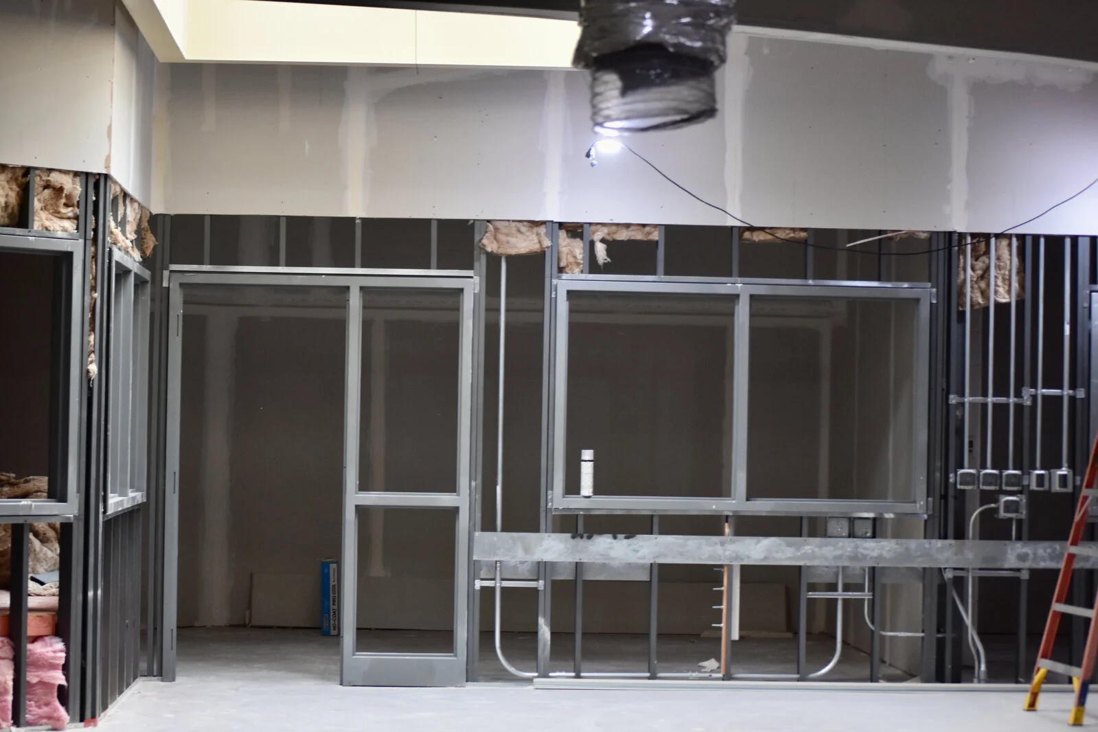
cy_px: 366
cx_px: 549
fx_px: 2516
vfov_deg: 16.6
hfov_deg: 24.6
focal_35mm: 82
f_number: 4
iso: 900
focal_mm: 55
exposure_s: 1/60
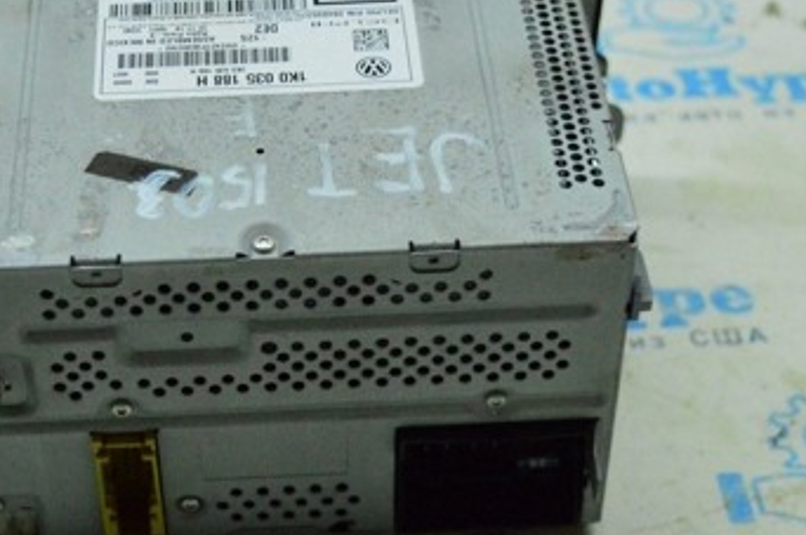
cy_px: 260
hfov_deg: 23.3
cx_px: 257
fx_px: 1944
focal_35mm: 87
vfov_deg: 15.7
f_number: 4.2
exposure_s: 1/1000
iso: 6400
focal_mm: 31
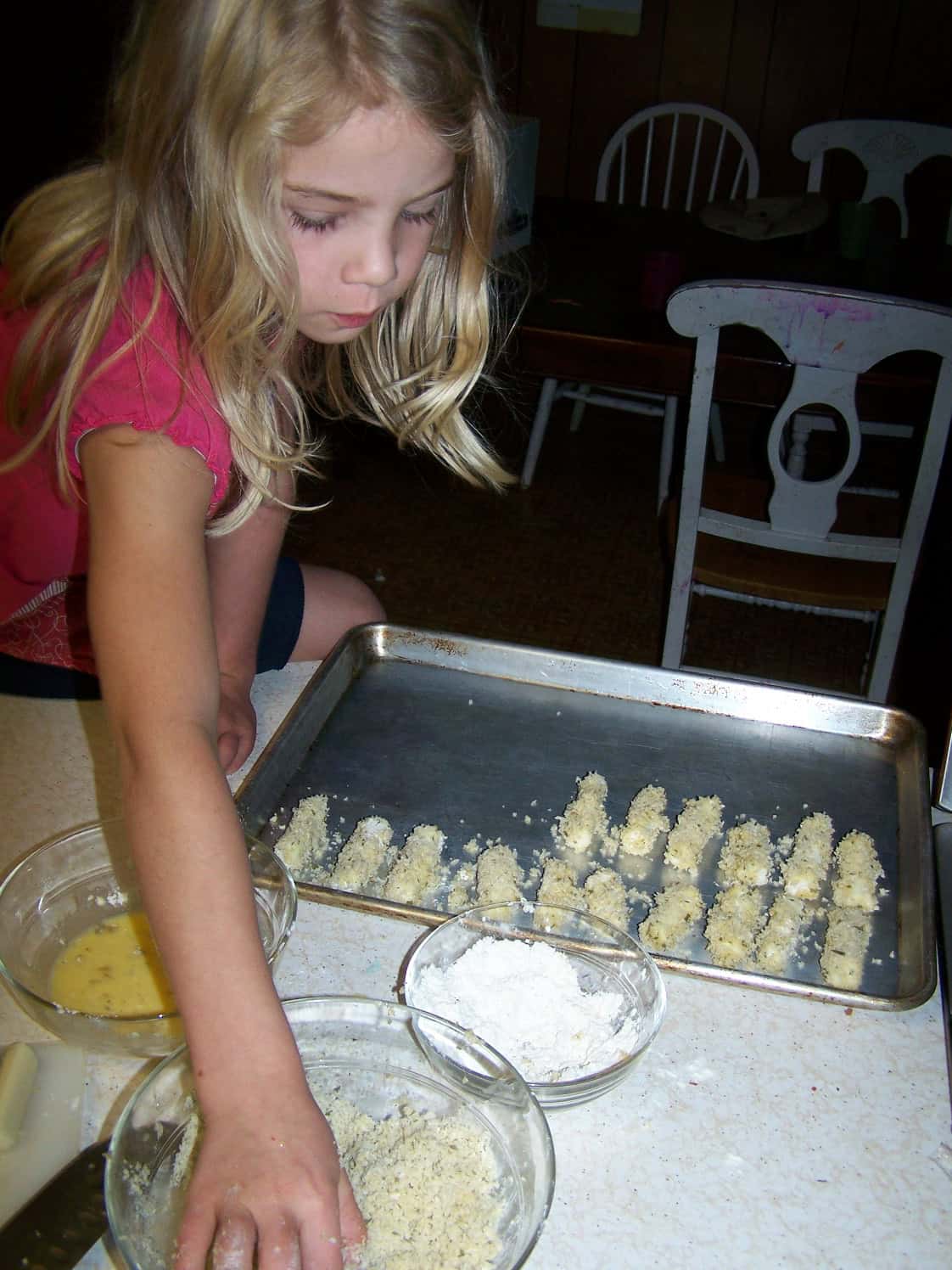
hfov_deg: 37.7
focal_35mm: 38
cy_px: 635
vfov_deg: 49.0
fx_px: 1393
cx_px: 476
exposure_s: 1/64
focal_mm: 6.3
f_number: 2.8
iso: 96
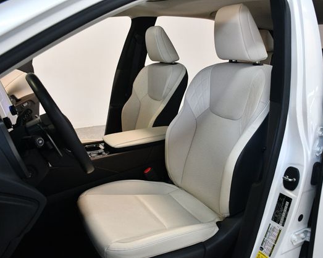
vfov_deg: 47.1
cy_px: 131
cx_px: 183
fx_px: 296
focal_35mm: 31
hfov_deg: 57.0
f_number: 3.5
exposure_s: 1/125
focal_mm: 18
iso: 1400
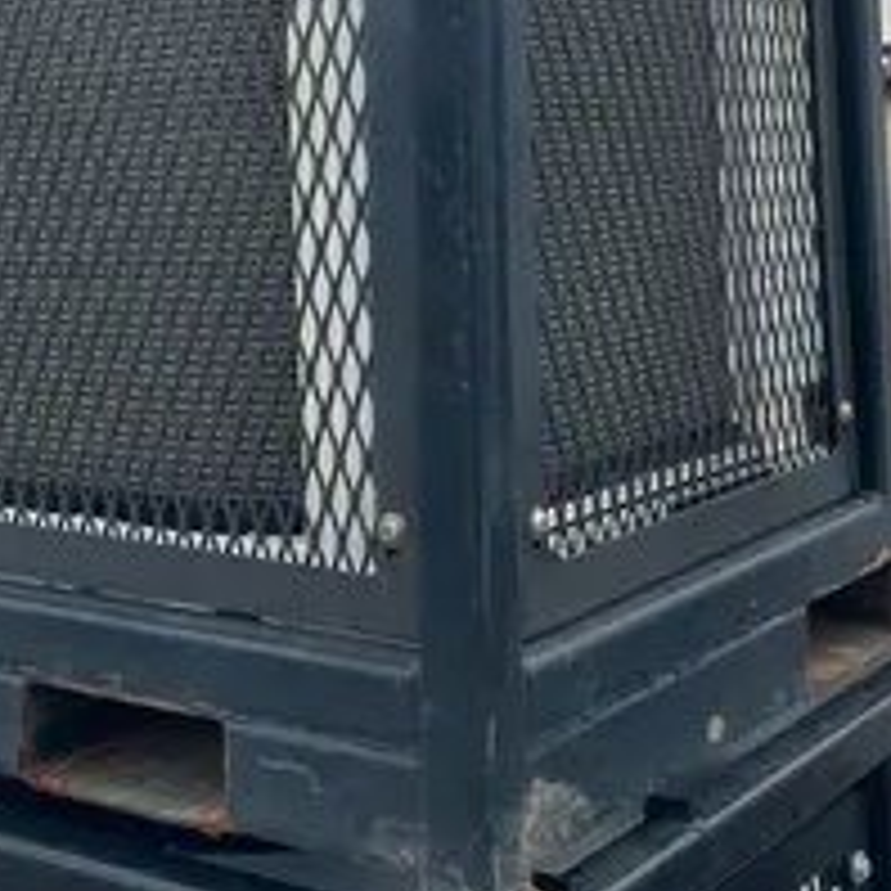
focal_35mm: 64
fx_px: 1864
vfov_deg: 25.4
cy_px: -20
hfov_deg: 26.9
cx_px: 410
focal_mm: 5.1
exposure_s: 1/2513
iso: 50
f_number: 1.6
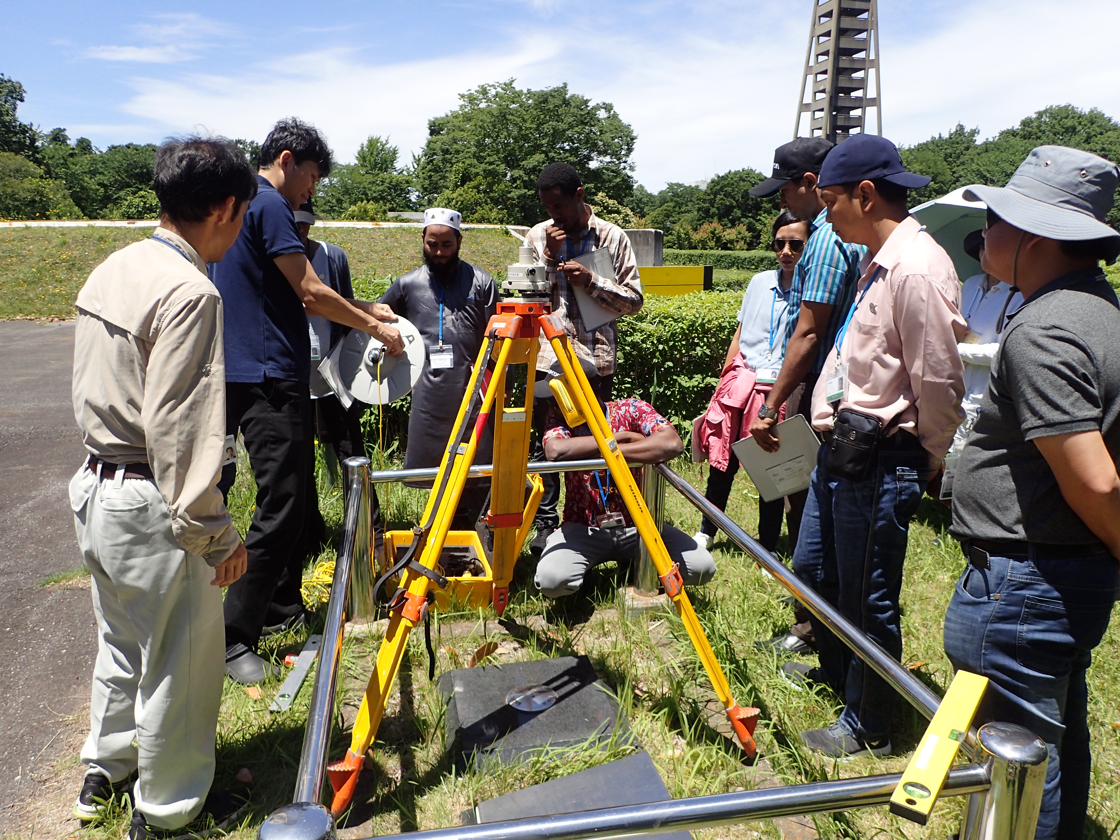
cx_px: 560
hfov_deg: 69.4
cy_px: 420
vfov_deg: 54.9
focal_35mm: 25
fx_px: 809
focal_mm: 4.5
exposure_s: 1/160
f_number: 8
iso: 100
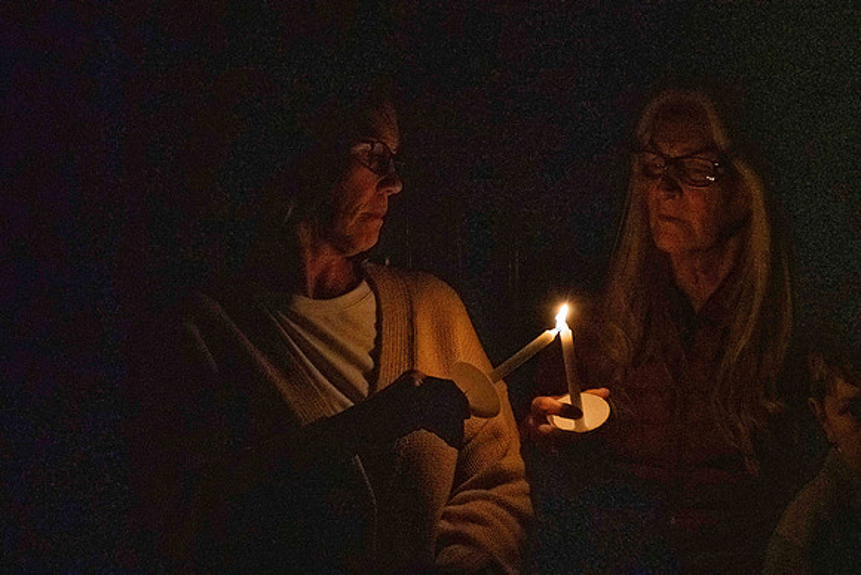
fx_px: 1847
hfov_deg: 26.2
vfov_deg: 17.7
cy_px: 211
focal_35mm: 77
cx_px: 316
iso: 8000
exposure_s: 1/40
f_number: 6.3
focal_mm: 61
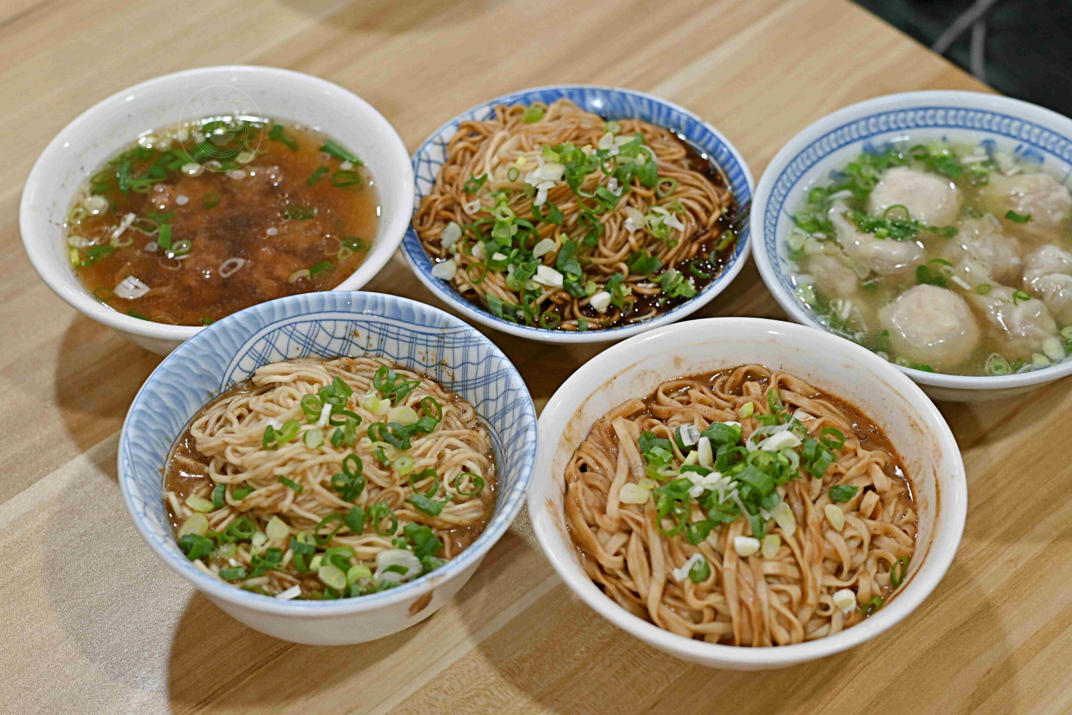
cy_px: 358
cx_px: 536
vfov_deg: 18.2
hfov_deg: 27.0
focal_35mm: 75
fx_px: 2233
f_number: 3.2
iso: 640
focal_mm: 50
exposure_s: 1/200
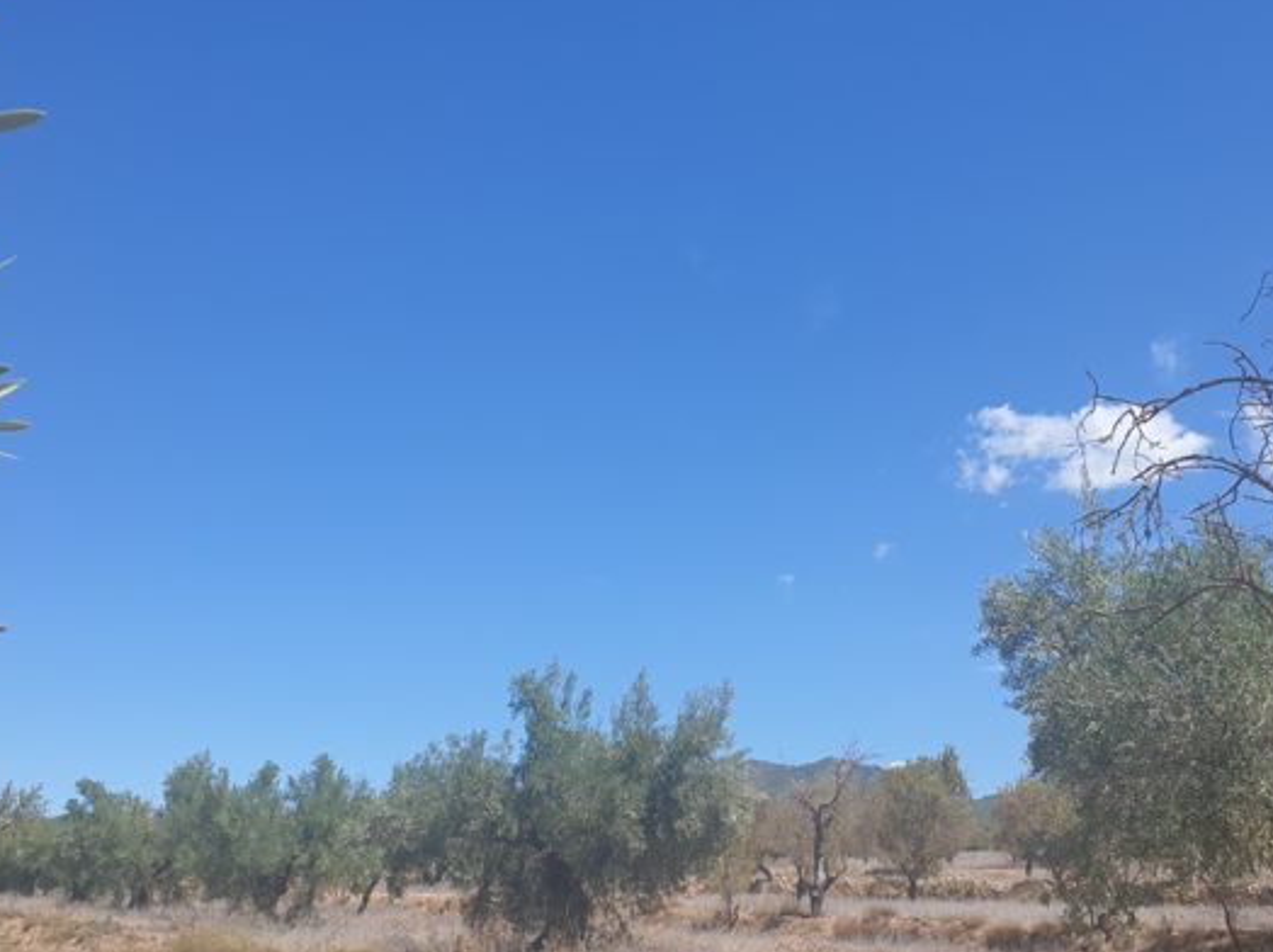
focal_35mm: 35
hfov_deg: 52.6
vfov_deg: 40.2
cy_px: 624
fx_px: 1286
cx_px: 679
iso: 50
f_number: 2.4
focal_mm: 4.3
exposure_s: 1/1403
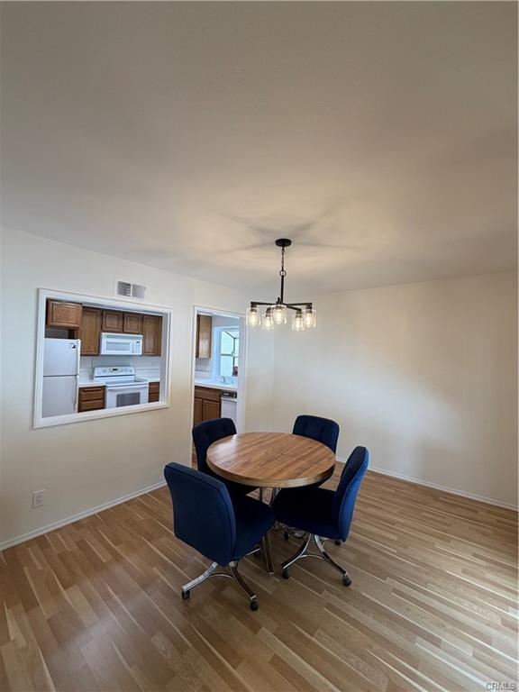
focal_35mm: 14
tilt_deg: +3.2
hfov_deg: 85.7
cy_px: 346
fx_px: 280
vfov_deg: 102.1
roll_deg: -1.3
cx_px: 260
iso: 160
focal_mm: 2.22
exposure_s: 1/120
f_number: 2.2
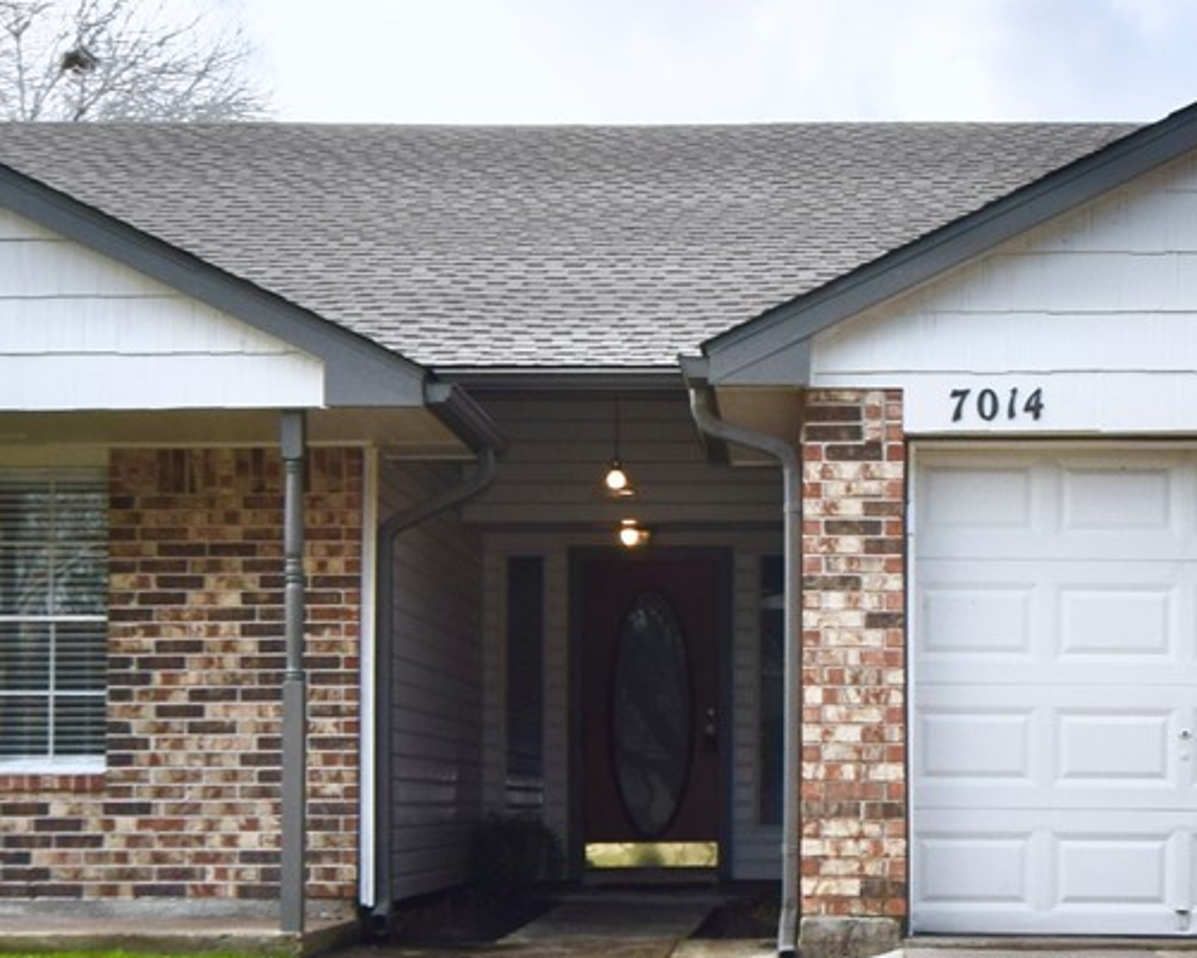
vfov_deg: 24.6
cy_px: 755
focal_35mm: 61
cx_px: 817
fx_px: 2161
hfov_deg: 30.7
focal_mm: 10
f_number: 10
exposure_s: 1/200
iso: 100
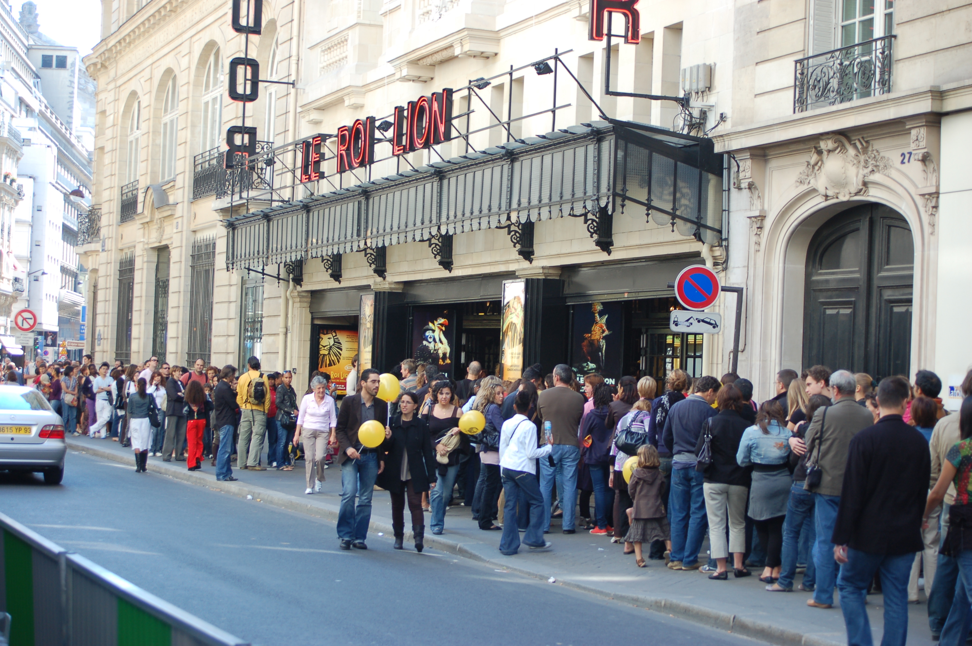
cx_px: 486
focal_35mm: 75
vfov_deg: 18.1
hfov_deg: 27.0
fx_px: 2023
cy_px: 323
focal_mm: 50
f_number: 5.6
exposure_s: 1/80
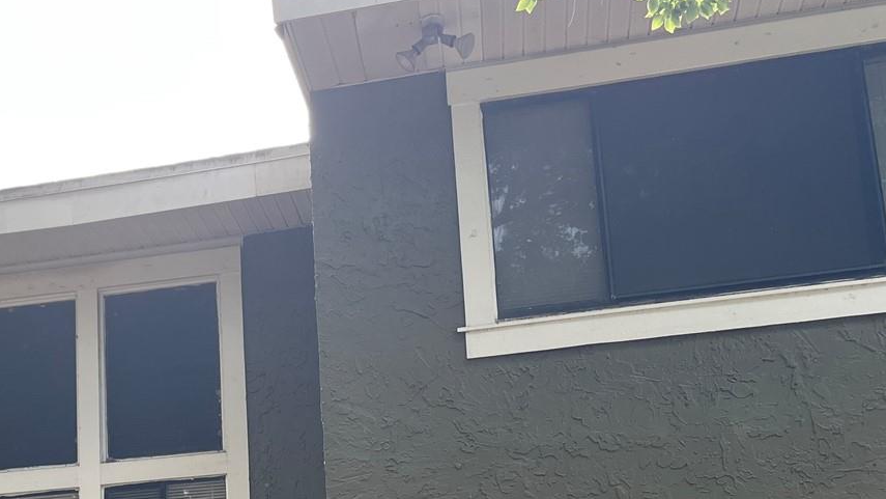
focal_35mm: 53
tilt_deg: +13.4
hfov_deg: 38.4
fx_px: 1245
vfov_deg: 21.6
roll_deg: +1.8
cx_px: 248
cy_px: 525
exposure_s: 1/360
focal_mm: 5.1
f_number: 1.6
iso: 50
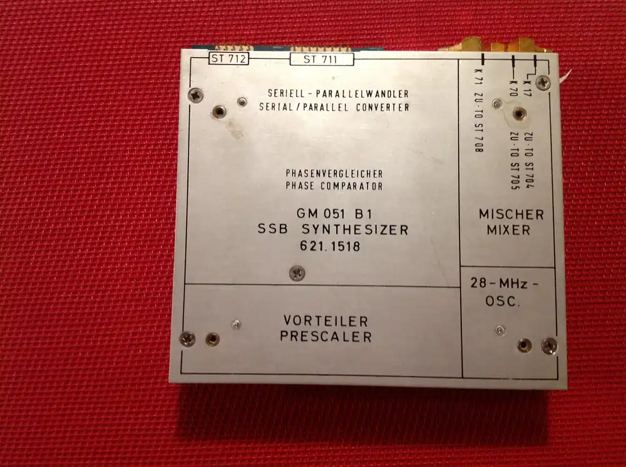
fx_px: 632
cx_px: 313
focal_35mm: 35
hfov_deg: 52.7
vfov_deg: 40.6
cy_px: 234
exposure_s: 1/15
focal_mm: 4.28
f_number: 2.4
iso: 100
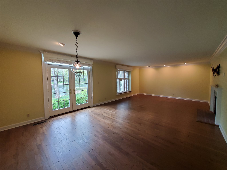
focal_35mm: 13
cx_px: 114
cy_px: 85
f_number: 2.2
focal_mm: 1.8
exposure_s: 1/59
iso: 250
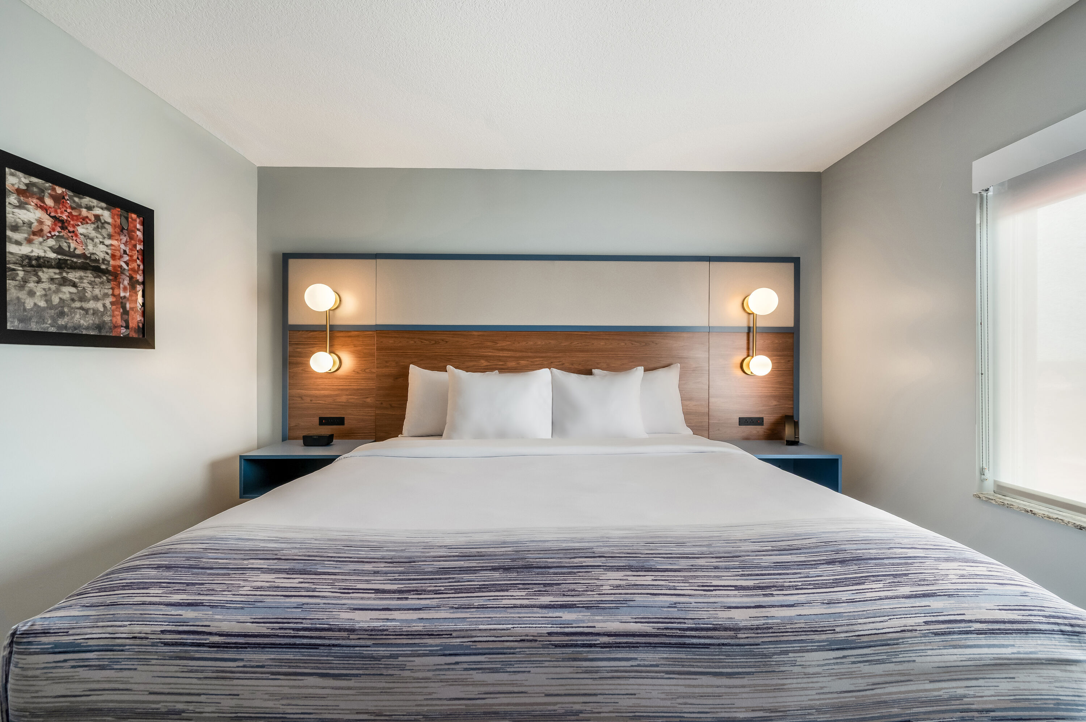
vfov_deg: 79.1
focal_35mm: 14
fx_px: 437
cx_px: 543
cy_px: 361
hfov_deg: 102.3
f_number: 8
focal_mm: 14.5
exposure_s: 1/15
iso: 400
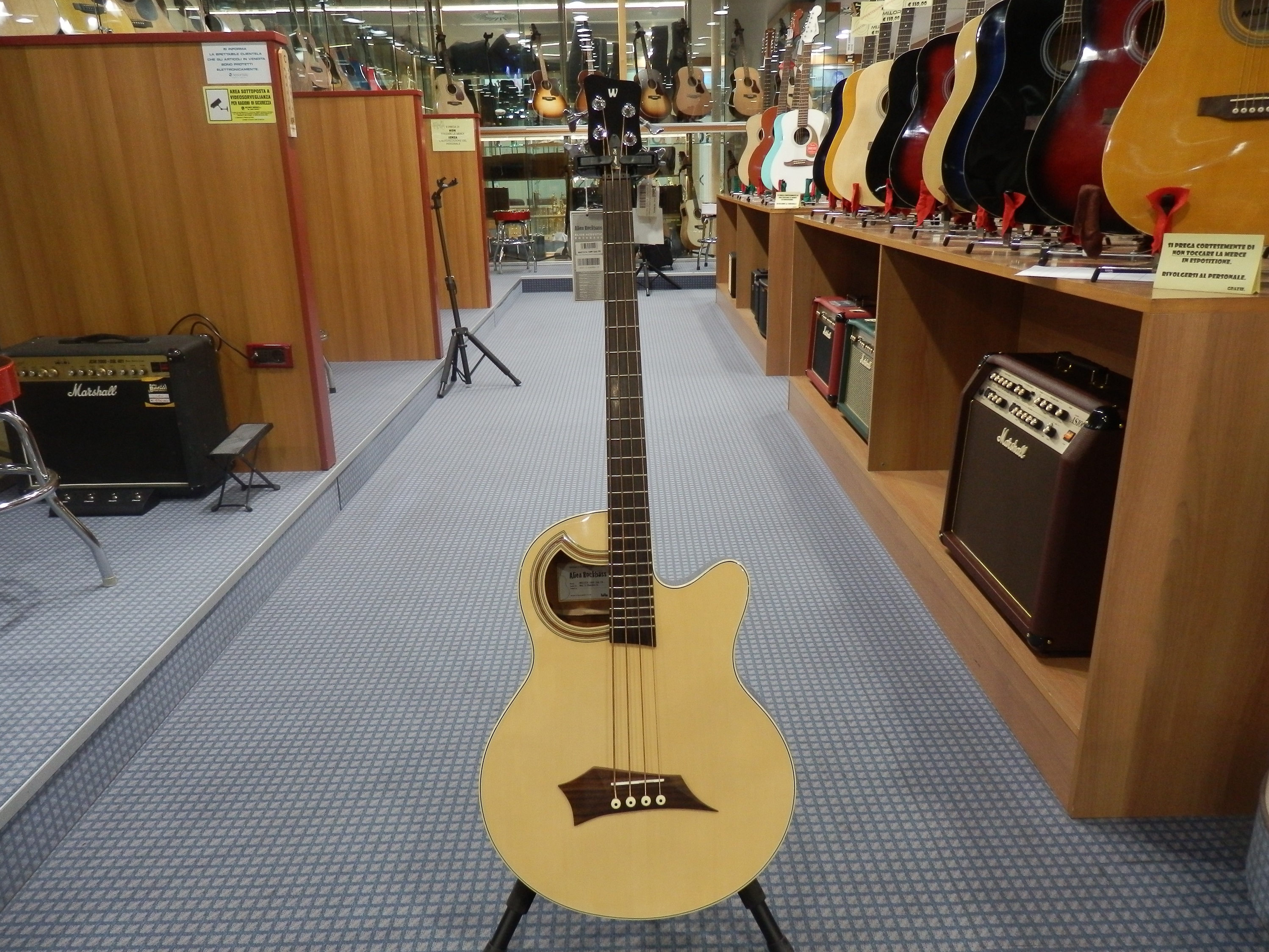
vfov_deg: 54.9
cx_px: 634
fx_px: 916
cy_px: 476
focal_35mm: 25
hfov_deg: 69.4
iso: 250
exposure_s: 1/30
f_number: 3
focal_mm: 4.5
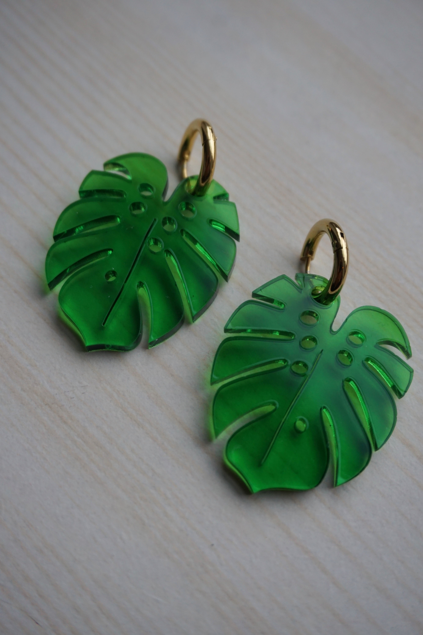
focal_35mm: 40
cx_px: 212
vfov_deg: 47.9
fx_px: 714
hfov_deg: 33.0
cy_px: 318
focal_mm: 27
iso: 500
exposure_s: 1/60
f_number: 4.5
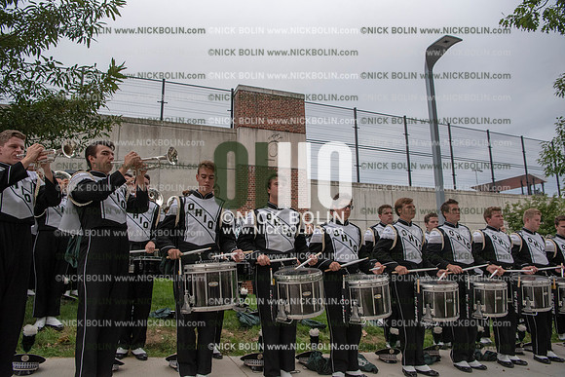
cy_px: 188
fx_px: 377
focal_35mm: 24
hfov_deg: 73.7
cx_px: 282
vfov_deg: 53.2
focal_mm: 24
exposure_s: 1/4000
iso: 1250
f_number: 5
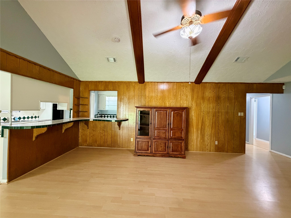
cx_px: 146
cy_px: 109
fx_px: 118
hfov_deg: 102.1
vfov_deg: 85.7
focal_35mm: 14
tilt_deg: +0.0
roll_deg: -1.1
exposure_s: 1/60
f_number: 2.2
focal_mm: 2.22
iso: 500
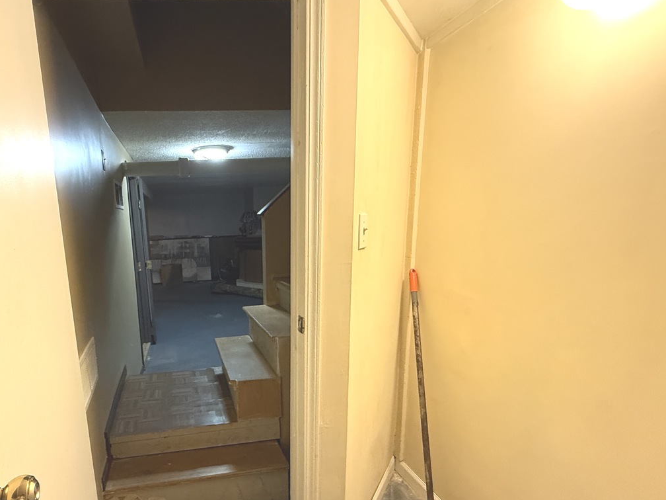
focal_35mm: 20
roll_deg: +2.8
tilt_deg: -12.6
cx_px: 227
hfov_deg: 79.3
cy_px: 313
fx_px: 385
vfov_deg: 65.0
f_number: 2.2
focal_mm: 2.22
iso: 640
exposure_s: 1/60
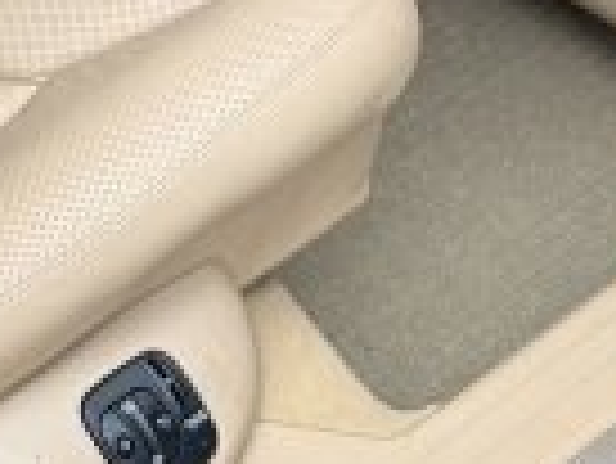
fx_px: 1995
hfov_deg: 16.6
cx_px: -184
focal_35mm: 112
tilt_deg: -29.2
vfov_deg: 12.1
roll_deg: +1.0
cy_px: -374
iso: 250
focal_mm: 6.76
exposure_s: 1/49
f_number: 1.78
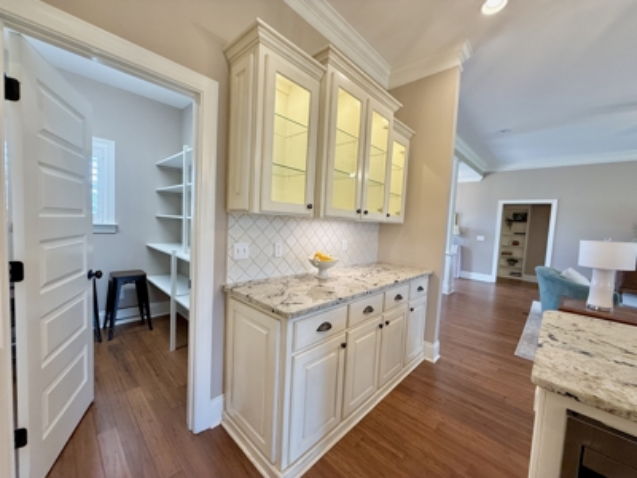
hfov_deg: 102.1
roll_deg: -3.9
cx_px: 318
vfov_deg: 85.7
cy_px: 239
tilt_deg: -2.6
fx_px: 258
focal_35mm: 14
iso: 160
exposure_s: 1/120
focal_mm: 2.22
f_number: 2.2
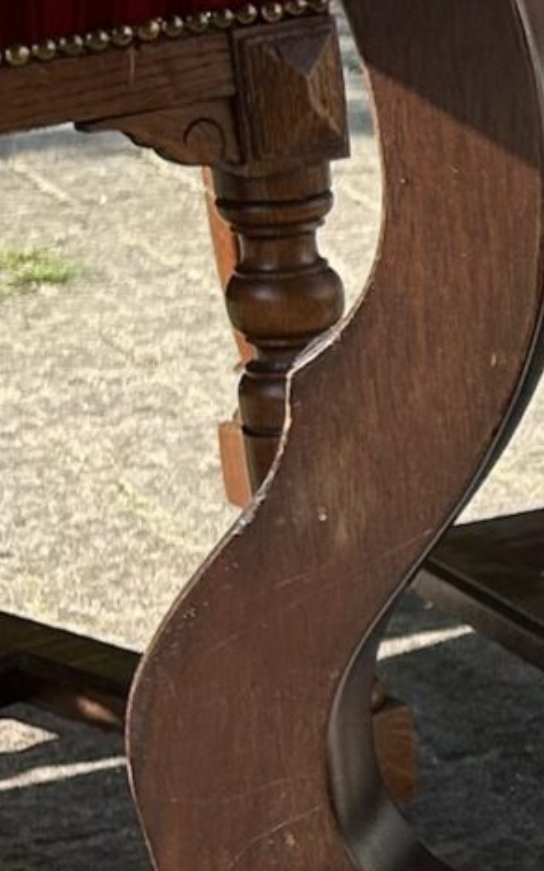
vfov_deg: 13.8
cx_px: 1358
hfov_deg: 8.0
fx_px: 3581
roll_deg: +0.1
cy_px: 655
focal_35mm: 151
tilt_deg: -19.3
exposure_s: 1/1196
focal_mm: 5.7
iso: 50
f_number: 1.5
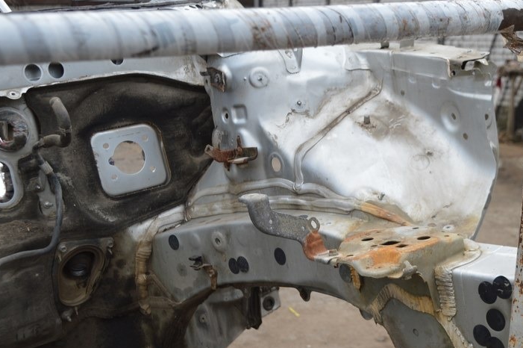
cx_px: 330
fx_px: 827
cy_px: 218
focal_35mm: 57
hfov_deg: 34.9
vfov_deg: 23.7
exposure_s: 1/125
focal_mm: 26
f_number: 5.6
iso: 140
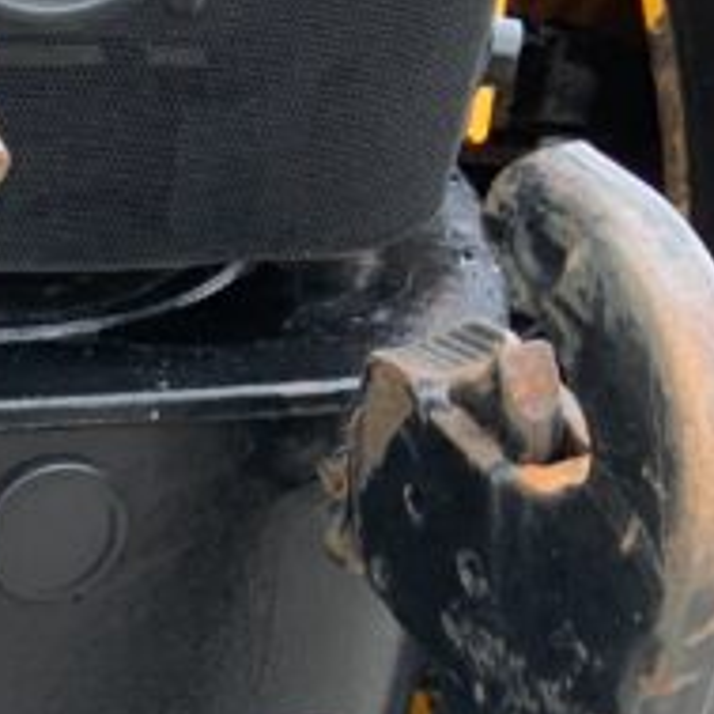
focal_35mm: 139
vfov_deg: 11.6
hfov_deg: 11.8
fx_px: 3244
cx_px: -476
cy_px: 1300
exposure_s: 1/122
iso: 20
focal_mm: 3
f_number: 1.8
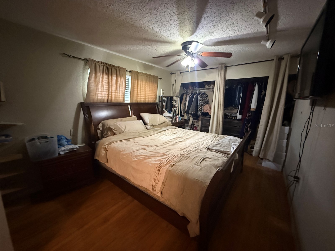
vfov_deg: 85.7
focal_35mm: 14
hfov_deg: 102.1
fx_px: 135
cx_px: 168
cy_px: 126
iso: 1600
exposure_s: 1/40
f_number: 2.2
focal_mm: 2.22
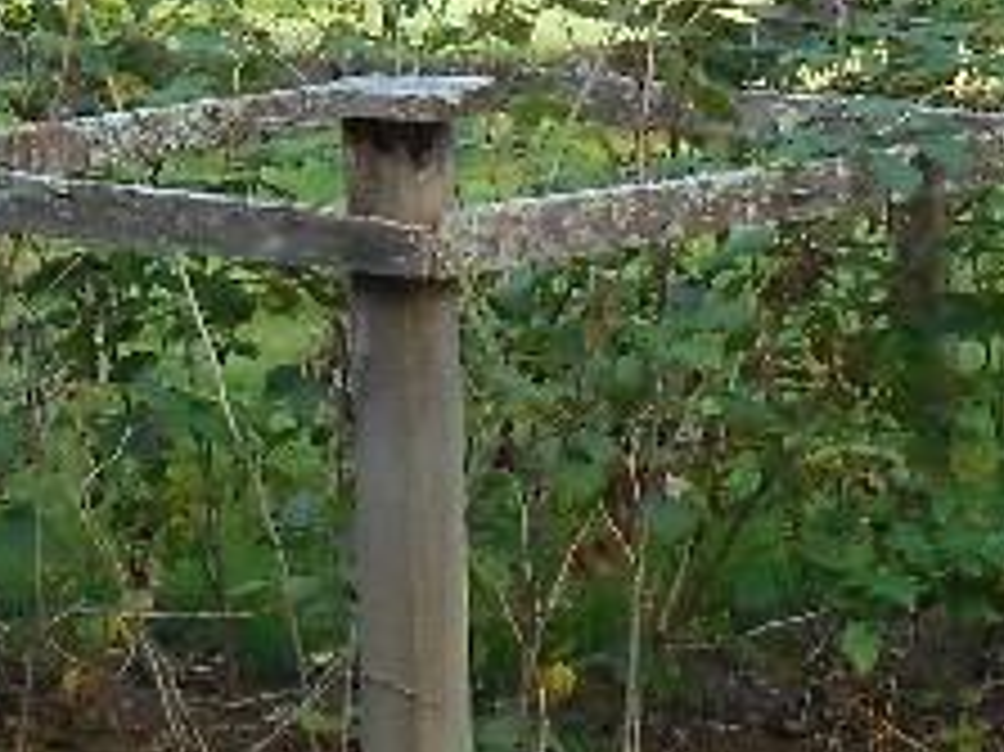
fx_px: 3855
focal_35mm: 133
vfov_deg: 11.0
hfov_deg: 14.8
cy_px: -32
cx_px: 585
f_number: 4
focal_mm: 5.2
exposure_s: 1/250
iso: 320
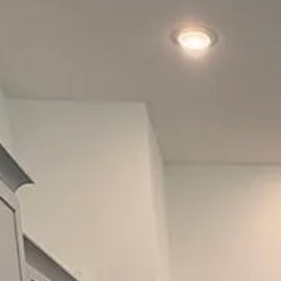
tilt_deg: -12.3
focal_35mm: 78
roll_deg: +1.3
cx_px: 300
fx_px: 716
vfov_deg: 16.3
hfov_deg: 21.2
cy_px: 581
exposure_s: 1/120
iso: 160
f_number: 2.2
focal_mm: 2.22
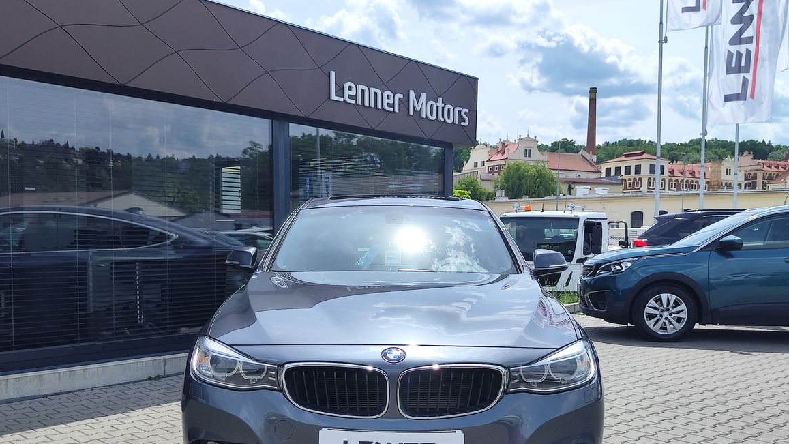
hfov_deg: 71.9
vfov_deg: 43.7
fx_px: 544
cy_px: 302
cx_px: 385
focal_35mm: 26
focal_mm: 7.01
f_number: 1.69
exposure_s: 1/1173
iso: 50
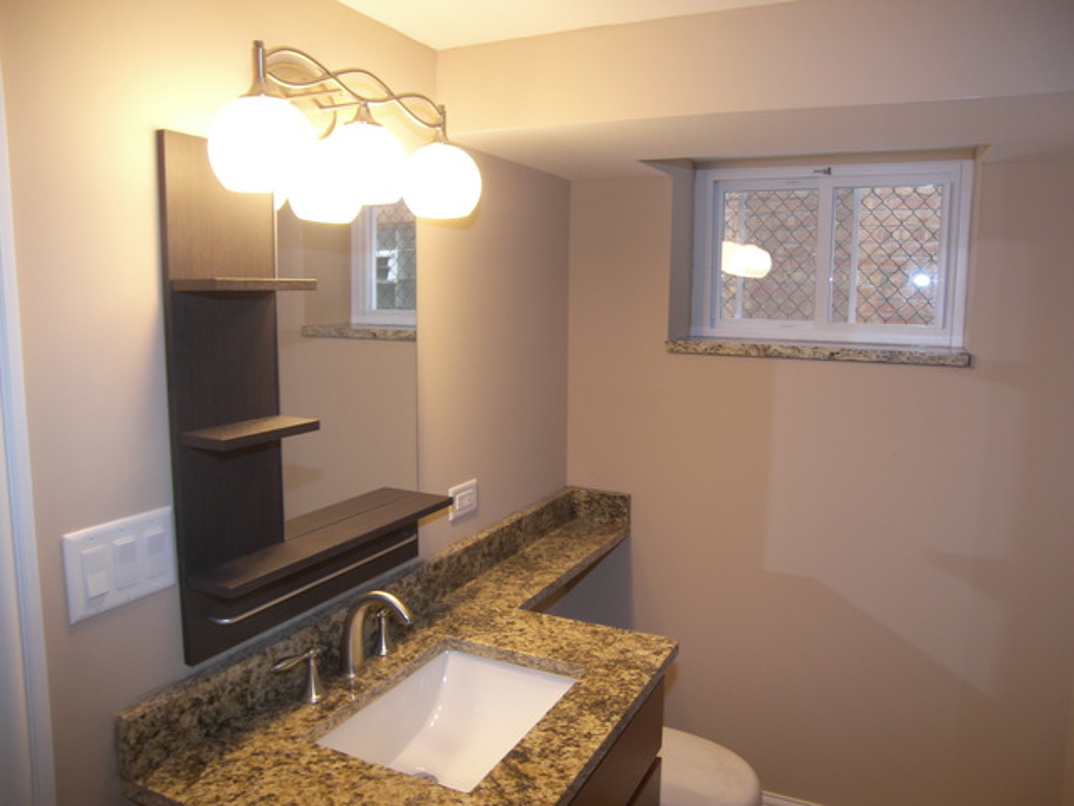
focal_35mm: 25
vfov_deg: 54.9
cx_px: 537
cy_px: 403
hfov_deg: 69.4
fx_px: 776
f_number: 2.8
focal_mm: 5.3
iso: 80
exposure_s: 1/30
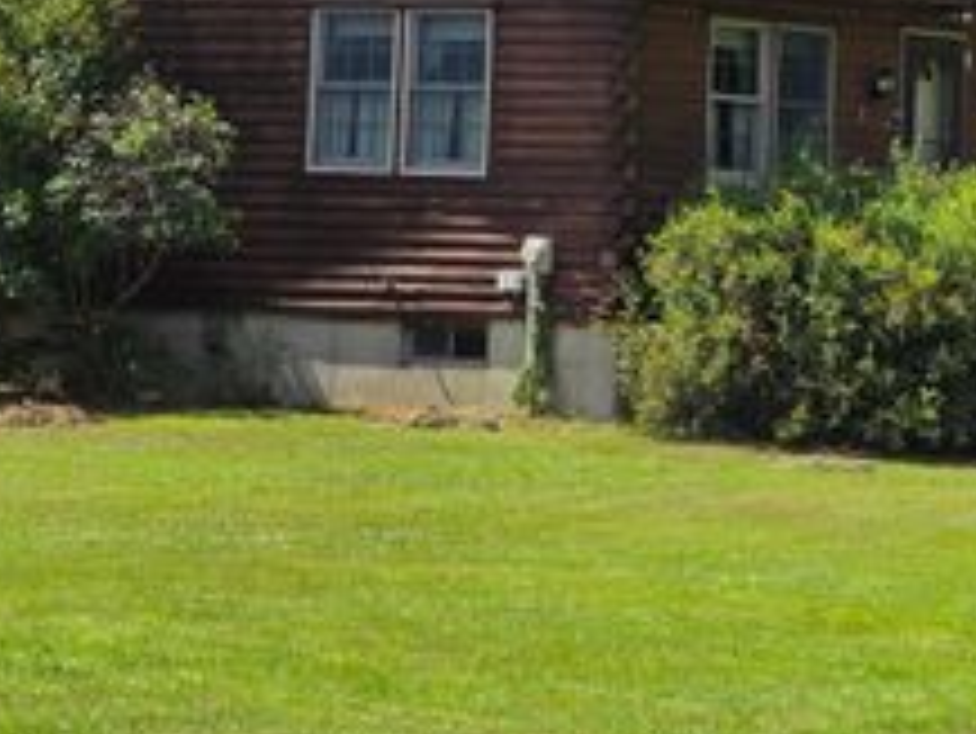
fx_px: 7476
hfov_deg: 7.5
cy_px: -47
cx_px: 837
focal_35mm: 265
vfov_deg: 5.6
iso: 50
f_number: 2.9
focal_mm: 18.6
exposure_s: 1/1000
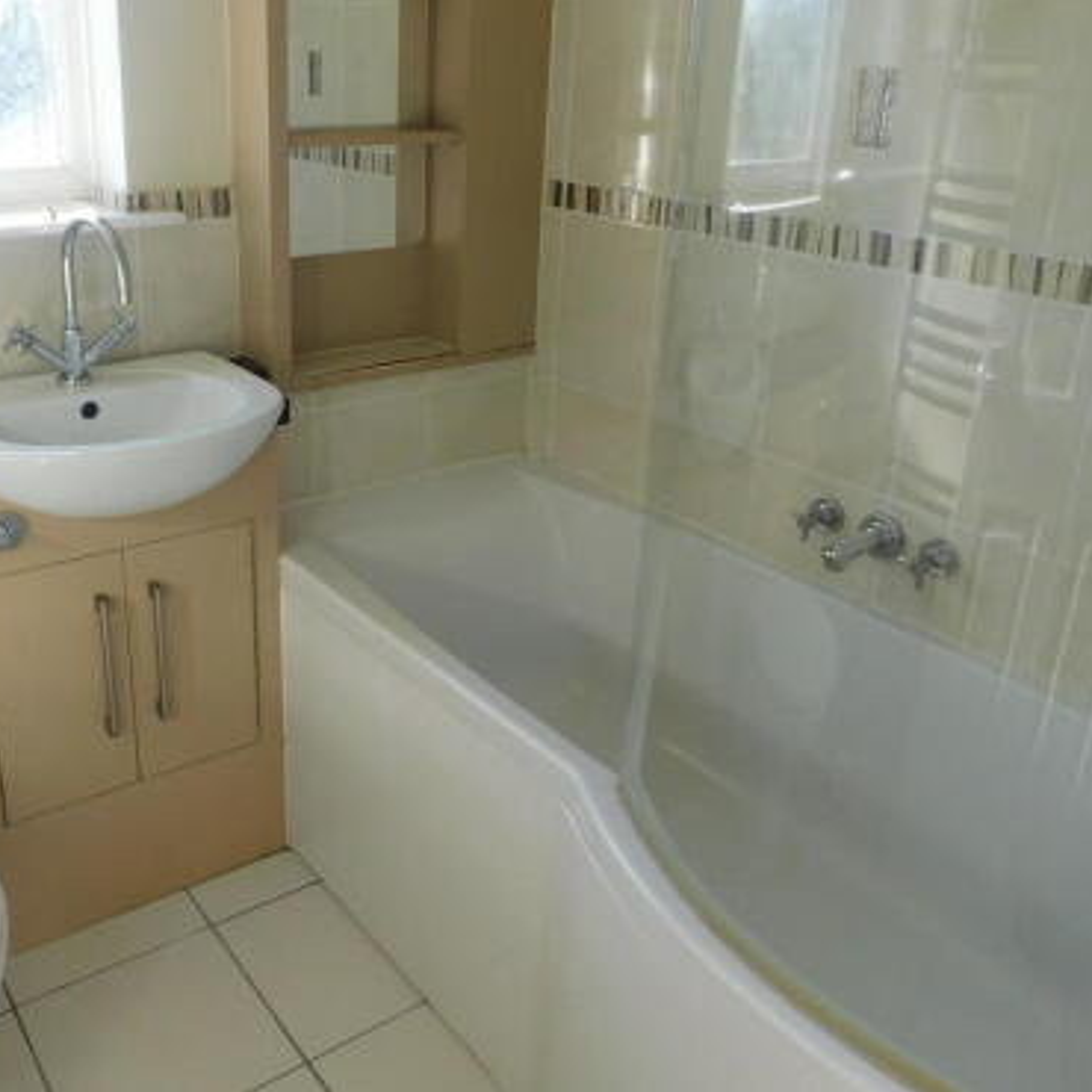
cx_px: 406
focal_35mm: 32
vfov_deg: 50.8
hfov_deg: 50.6
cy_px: 450
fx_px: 1142
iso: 125
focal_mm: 4
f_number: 3
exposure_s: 1/125
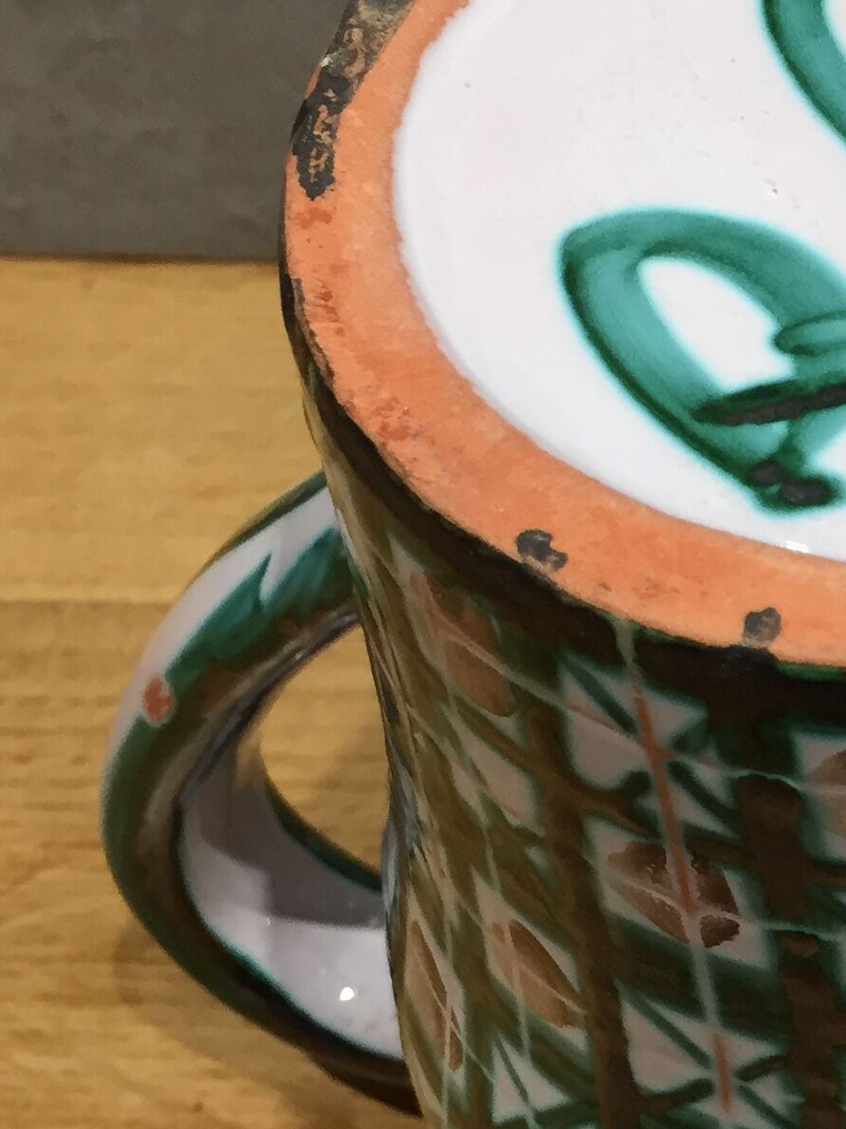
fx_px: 2607
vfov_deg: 24.4
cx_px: 1082
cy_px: 471
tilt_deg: -48.9
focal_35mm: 80
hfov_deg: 17.4
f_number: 2.2
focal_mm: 4.15
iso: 80
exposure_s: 1/33
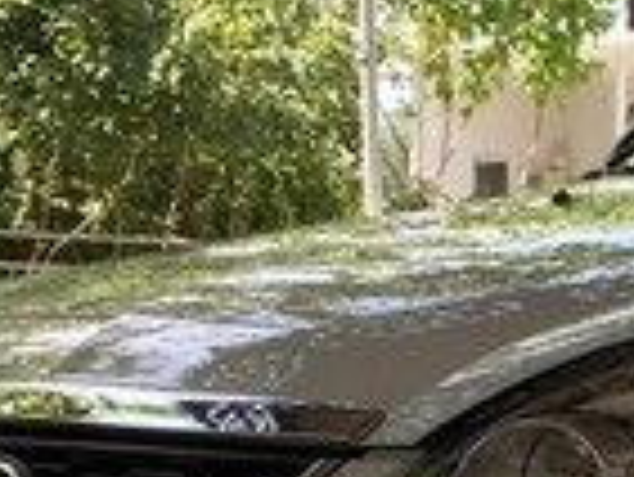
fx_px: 2493
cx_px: 1016
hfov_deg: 13.5
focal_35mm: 136
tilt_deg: -6.4
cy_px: 646
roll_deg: -2.9
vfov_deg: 10.6
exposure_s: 1/449
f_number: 2.2
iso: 32
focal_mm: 4.15
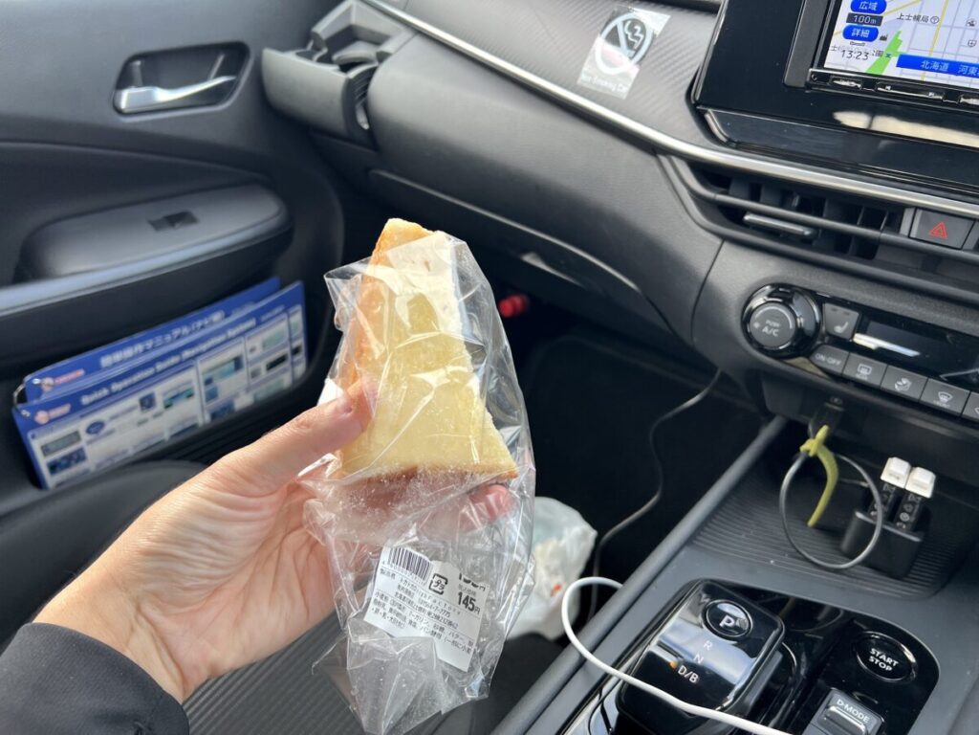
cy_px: 368
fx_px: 735
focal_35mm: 26
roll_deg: -5.2
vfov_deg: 53.1
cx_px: 490
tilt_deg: -27.8
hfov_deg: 67.3
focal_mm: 5.7
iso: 40
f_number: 1.5
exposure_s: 1/121
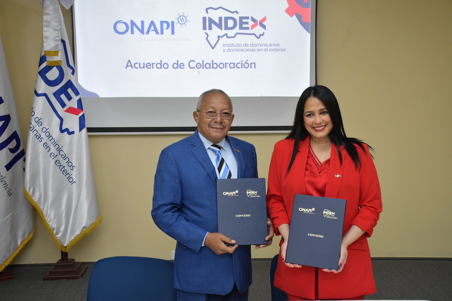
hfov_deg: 41.1
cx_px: 226
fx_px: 603
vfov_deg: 28.1
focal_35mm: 48
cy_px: 150
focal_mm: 32
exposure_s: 1/250
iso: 1600
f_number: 5.6
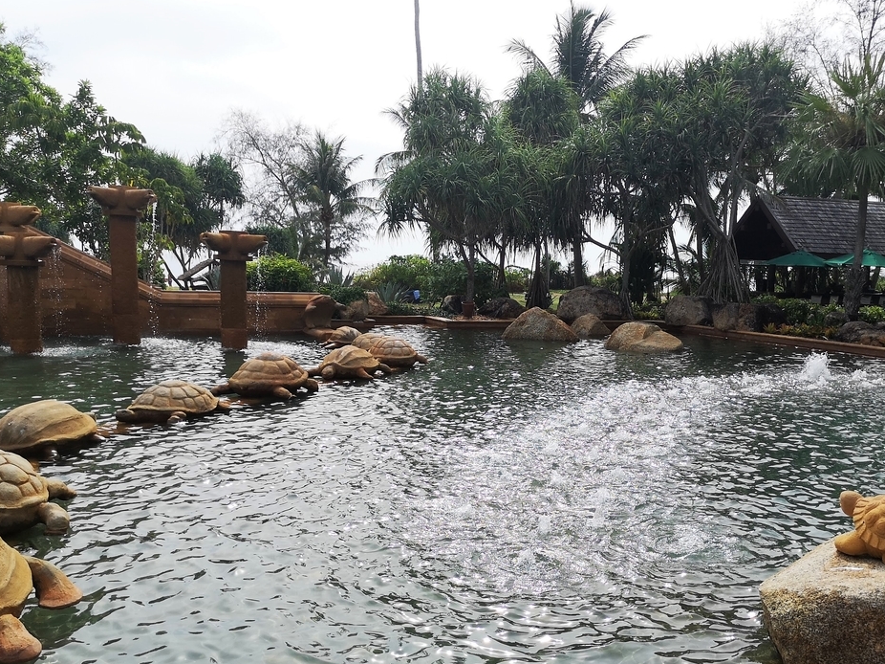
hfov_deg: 52.5
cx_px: 496
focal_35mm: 35
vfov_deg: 40.4
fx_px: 895
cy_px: 416
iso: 50
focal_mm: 3.95
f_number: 1.8
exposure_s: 1/2049
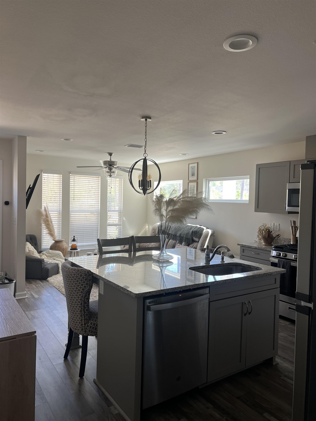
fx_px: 316
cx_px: 158
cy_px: 210
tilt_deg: -1.3
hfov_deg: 53.1
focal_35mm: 26
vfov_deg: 67.3
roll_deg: -1.4
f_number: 1.5
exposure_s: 1/121
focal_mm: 5.7
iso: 80
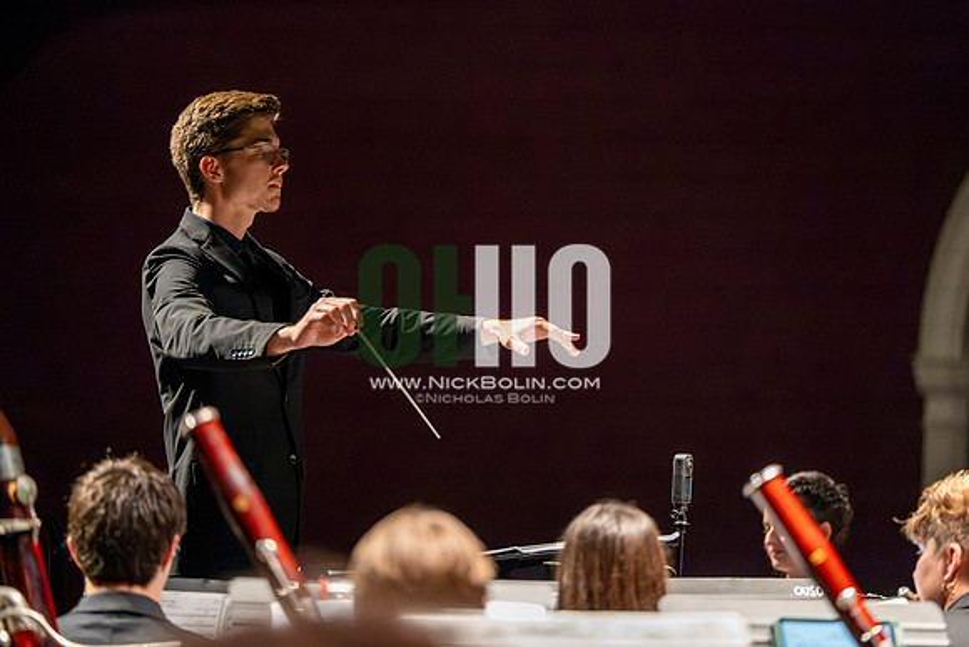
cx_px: 484
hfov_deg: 10.5
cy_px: 324
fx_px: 5250
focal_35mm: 195
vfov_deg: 7.0
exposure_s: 1/640
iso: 16000
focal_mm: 195
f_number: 2.8
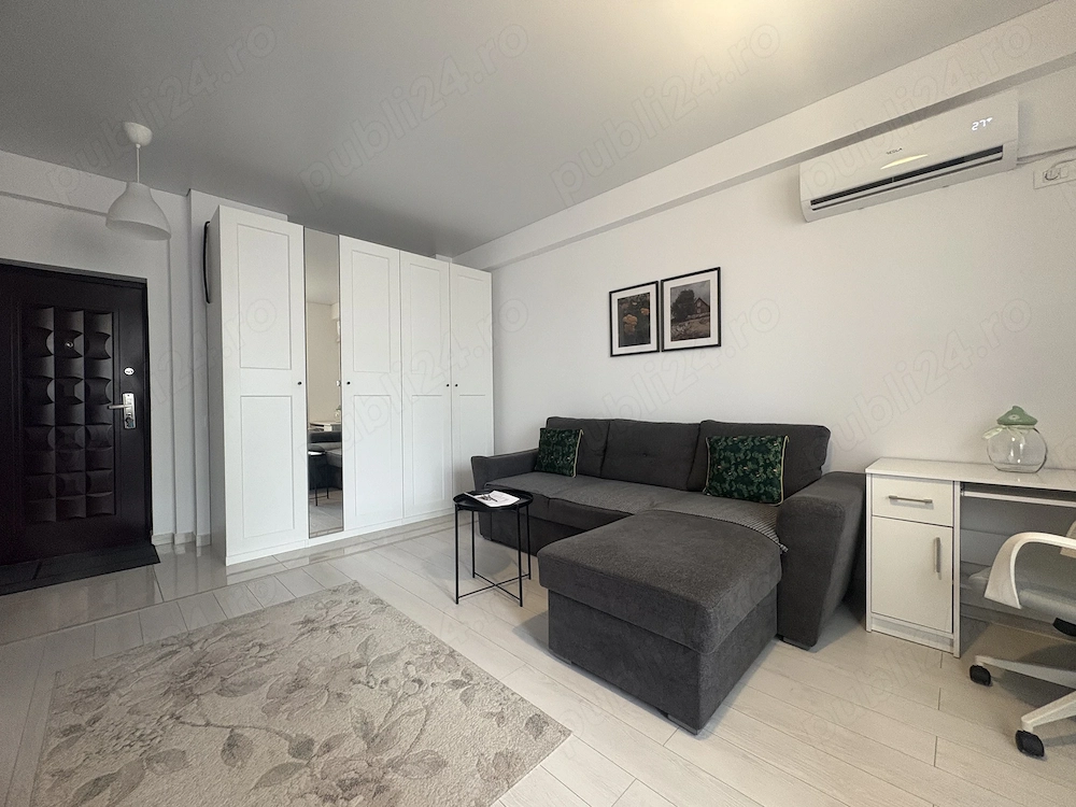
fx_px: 435
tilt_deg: +0.6
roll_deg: +1.4
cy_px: 404
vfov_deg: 85.7
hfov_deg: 102.1
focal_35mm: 14
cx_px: 538
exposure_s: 1/50
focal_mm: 2.22
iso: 250
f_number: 2.2
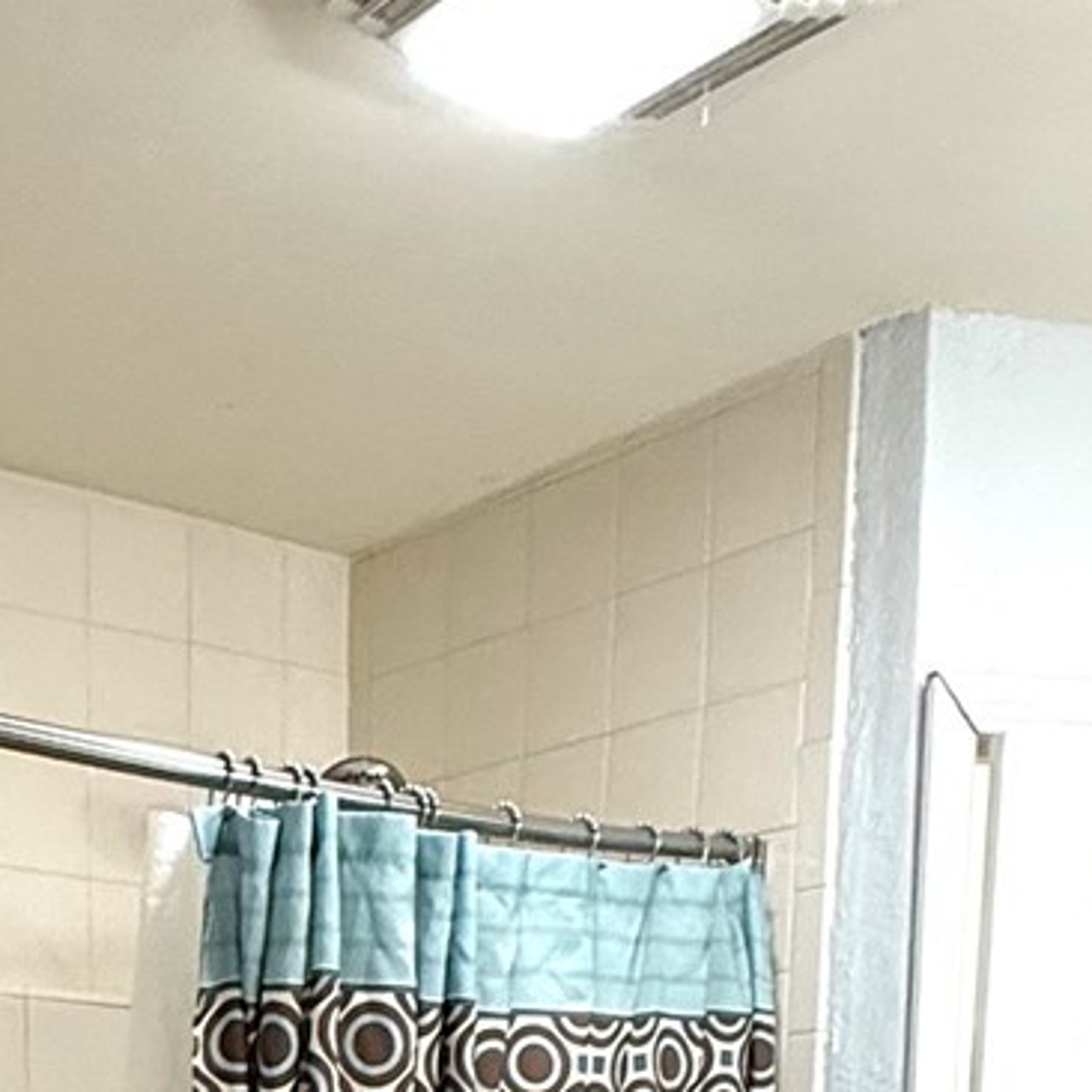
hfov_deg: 26.1
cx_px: 254
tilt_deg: -10.6
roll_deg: -0.5
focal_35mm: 65
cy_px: 1781
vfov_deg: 21.0
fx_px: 2320
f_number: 2.2
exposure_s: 1/60
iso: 200
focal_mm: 2.22
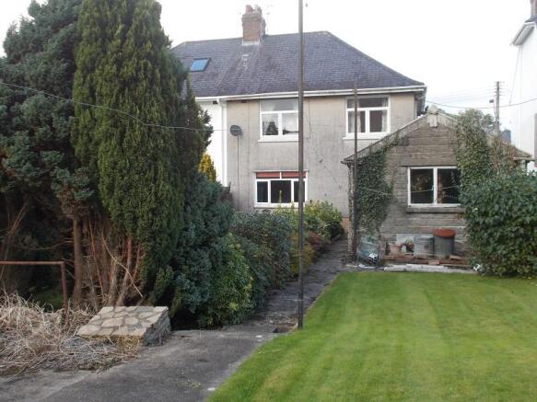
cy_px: 201
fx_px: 605
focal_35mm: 39
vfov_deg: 36.8
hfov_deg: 47.9
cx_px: 268
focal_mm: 6.9
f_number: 3.9
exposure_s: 1/100
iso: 80
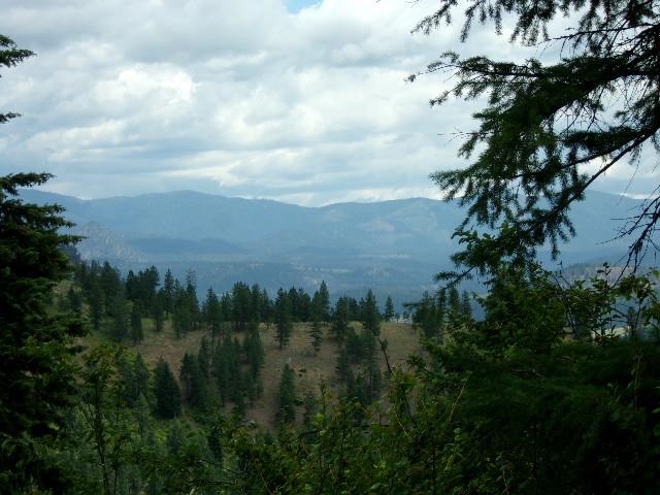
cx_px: 330
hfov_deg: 18.2
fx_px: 2059
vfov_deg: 13.7
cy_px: 248
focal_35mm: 108
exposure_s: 1/300
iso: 80
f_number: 6.6
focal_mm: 19.6
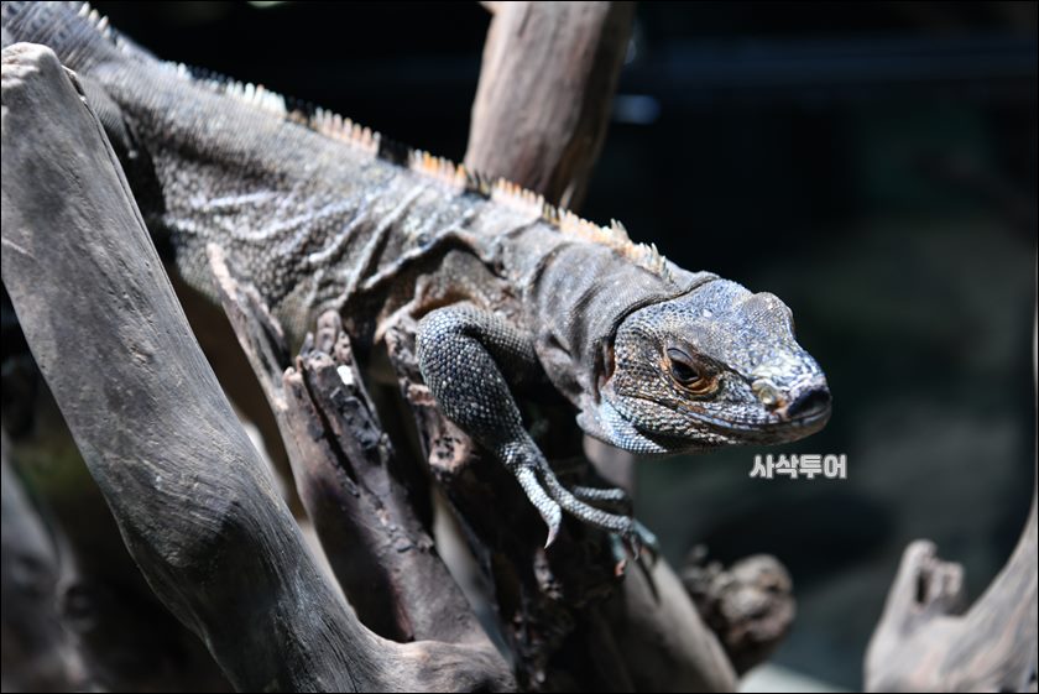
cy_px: 347
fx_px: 1732
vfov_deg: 22.6
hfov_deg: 33.4
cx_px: 520
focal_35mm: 60
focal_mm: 60
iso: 800
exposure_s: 1/100
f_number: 5
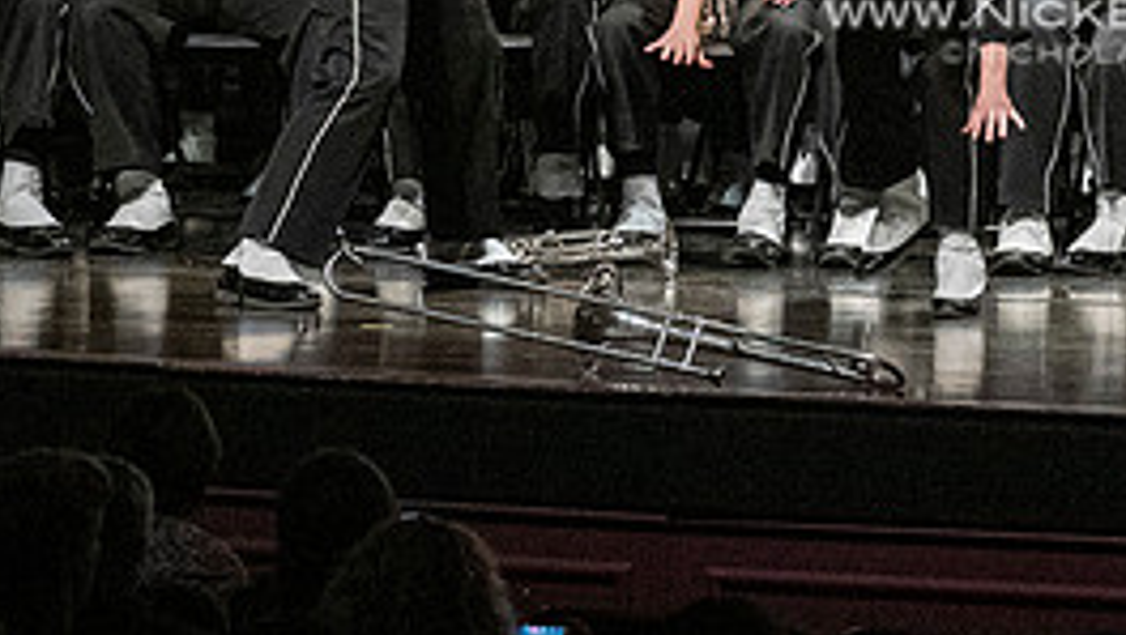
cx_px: 1117
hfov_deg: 4.8
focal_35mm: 448
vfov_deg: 2.7
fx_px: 13387
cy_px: -141
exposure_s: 1/500
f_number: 4
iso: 4000
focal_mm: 130
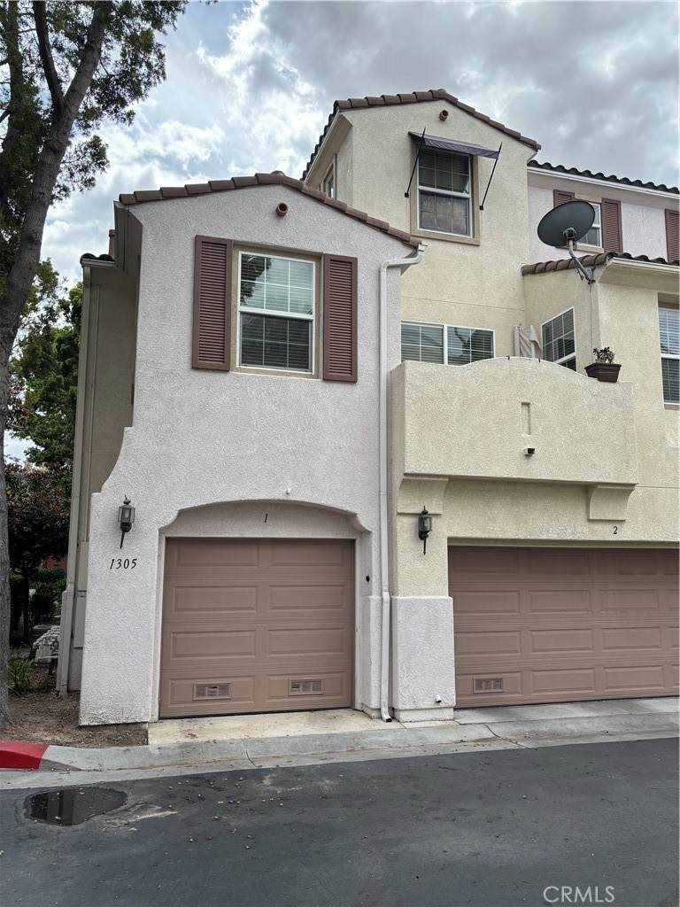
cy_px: 454
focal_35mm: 26
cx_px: 340
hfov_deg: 53.1
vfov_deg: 67.3
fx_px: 681
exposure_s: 1/1695
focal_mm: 5.96
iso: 50
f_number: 1.6
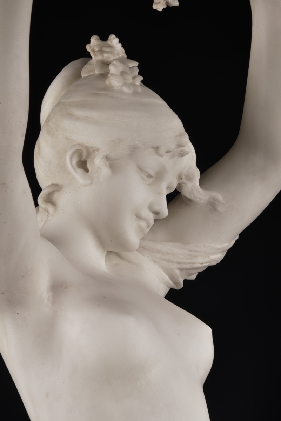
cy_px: 210
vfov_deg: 6.9
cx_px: 140
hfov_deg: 4.6
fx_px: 3509
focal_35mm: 300
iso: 400
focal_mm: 300
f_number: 25
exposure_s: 1/125
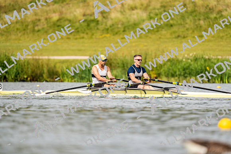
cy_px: 77
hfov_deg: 3.4
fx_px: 3851
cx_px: 116
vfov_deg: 2.3
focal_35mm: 600
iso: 250
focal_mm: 600
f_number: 6.3
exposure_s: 1/2000
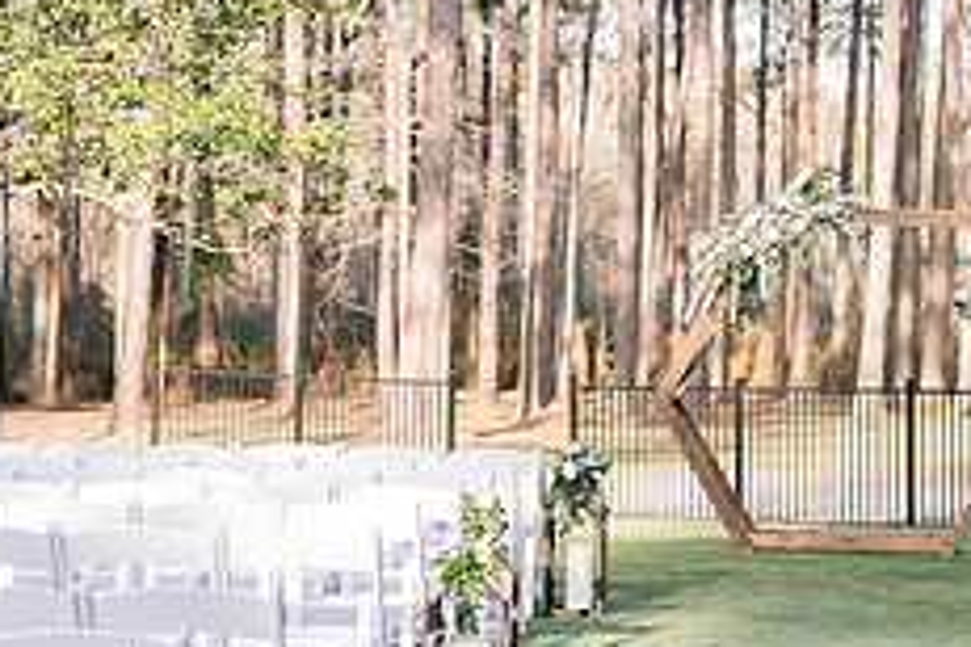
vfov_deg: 10.8
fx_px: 3398
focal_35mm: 126
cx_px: 895
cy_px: 544
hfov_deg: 16.0
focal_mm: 50
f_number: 3.2
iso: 400
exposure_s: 1/640
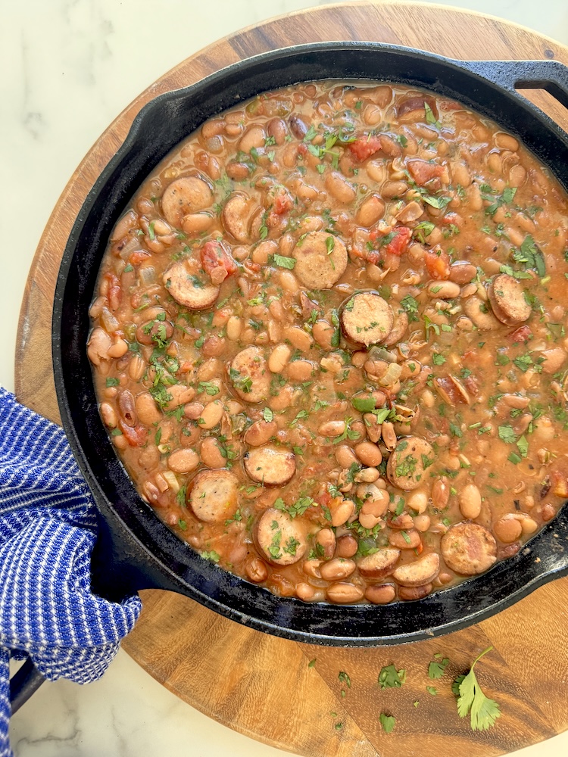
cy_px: 378
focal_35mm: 24
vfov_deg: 71.6
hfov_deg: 56.8
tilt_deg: -86.3
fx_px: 525
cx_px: 284
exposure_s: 1/121
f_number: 1.78
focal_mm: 6.76
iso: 200
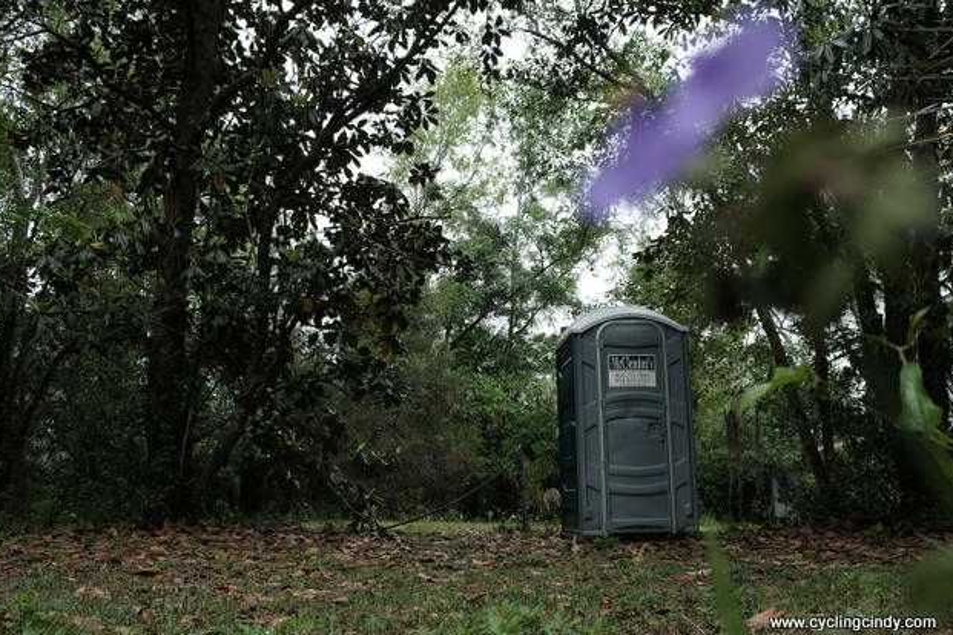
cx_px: 471
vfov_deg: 40.0
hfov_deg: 57.2
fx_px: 874
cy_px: 324
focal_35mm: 33
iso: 1000
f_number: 6.4
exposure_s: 1/500
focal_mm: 21.4
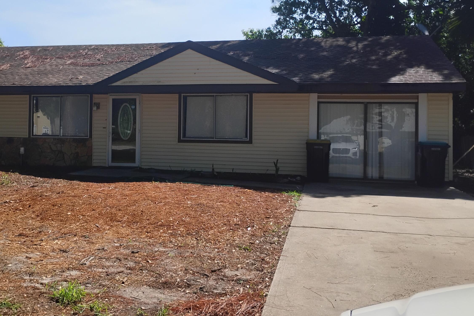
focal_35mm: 39
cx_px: 181
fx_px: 513
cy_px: 120
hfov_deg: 49.1
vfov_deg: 34.0
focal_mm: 4.26
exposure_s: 1/1154
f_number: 1.8
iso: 100
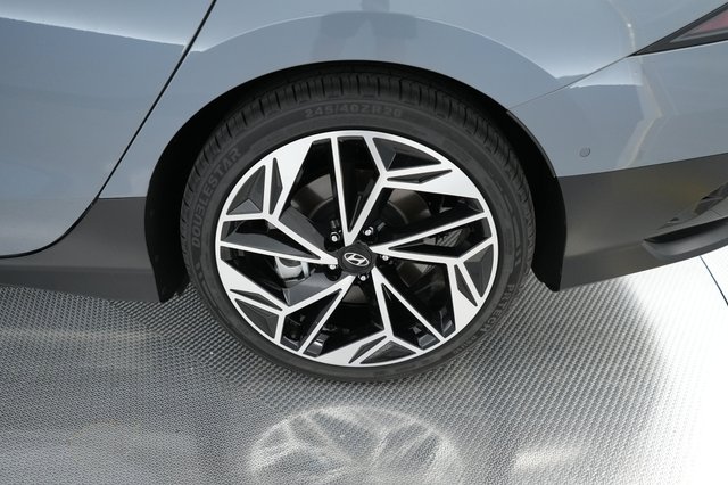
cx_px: 364
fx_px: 566
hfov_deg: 65.5
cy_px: 242
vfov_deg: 46.4
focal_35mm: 28
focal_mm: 28
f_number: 2.8
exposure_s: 1/250
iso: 3200
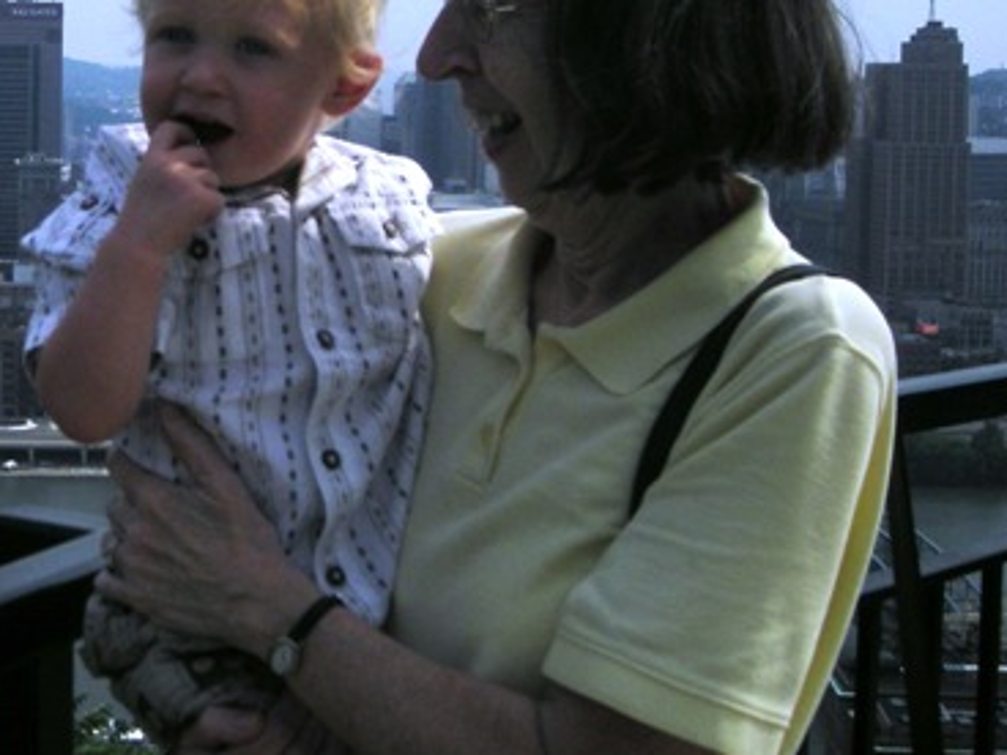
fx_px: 2124
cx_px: 107
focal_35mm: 73
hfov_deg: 25.9
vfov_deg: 19.8
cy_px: 88
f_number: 5.7
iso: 50
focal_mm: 5.7
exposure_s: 1/1100
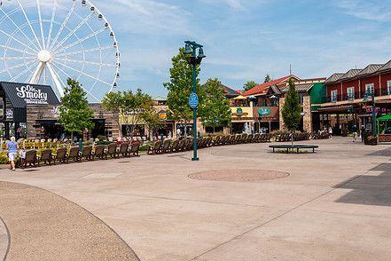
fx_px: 413
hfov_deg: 50.7
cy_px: 113
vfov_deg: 35.0
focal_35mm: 38
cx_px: 194
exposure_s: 1/400
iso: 100
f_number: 7.1
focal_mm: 28
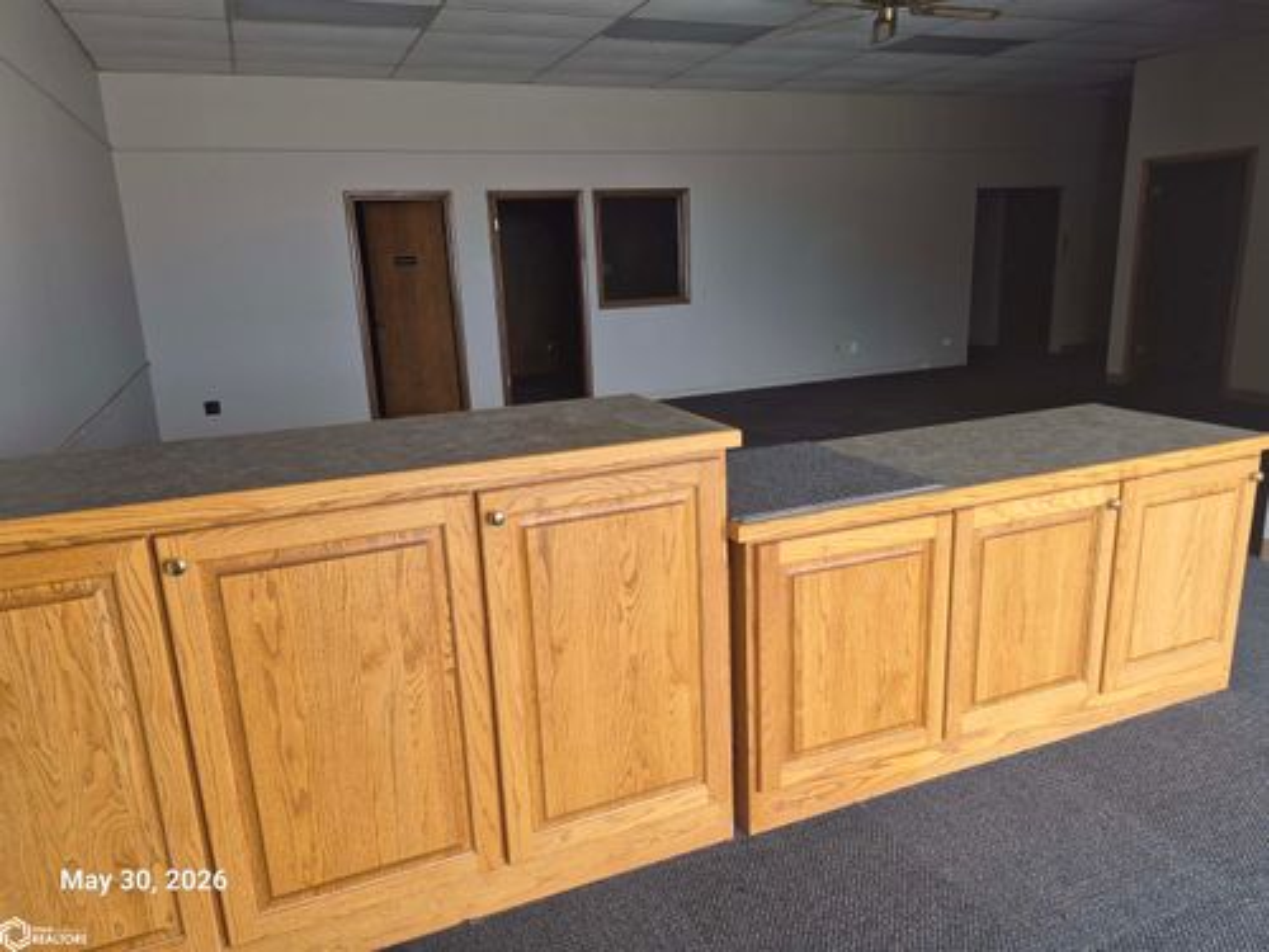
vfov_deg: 58.9
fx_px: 843
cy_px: 476
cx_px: 634
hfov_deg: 73.9
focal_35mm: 23
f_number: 1.8
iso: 64
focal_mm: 5.4
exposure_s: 1/180
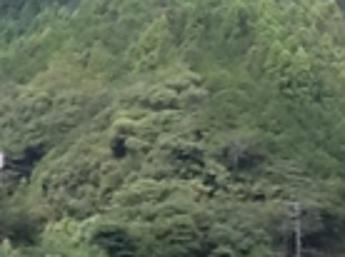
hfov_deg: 13.7
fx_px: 1433
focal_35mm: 144
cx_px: 238
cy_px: 207
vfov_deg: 10.2
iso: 40
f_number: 2.4
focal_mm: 2.03
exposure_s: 1/366
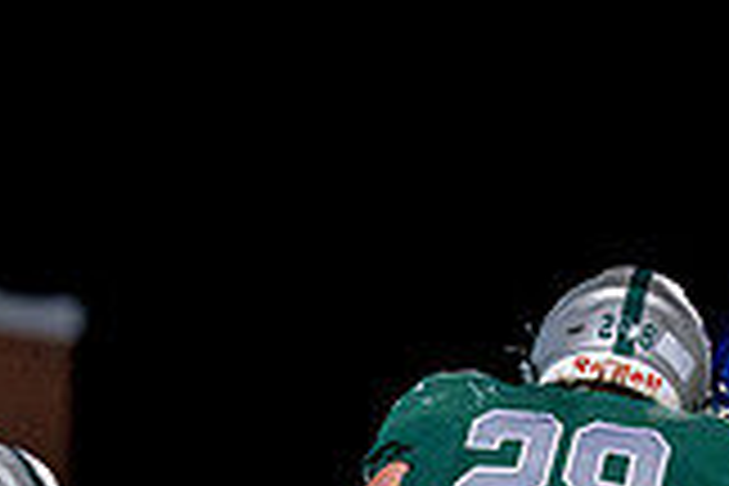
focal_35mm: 821
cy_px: 942
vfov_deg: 1.7
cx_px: 49
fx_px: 16624
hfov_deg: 2.5
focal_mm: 200
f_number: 2.8
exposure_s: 1/1000
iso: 3200
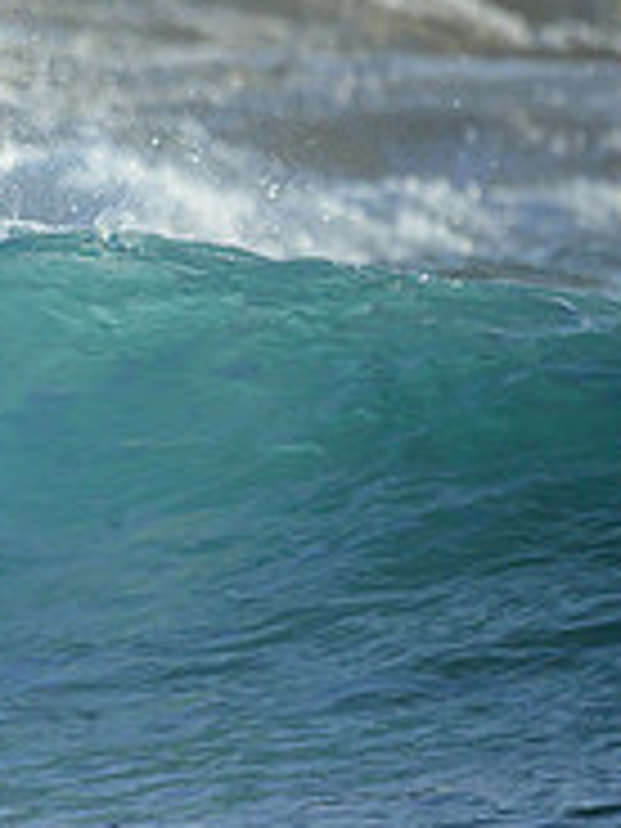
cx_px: -562
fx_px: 58077
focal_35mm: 2428
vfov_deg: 0.8
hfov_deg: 0.6
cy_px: 268
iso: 360
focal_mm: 800
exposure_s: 1/2500
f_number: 6.3
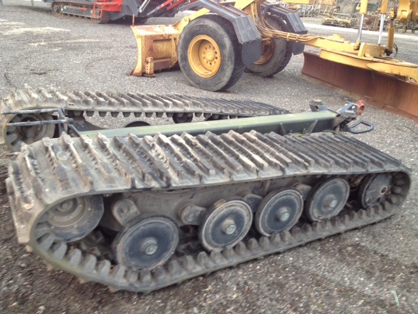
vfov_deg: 40.7
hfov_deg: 52.6
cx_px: 209
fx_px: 423
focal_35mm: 35
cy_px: 157
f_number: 2.4
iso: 125
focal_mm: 4.28
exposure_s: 1/20
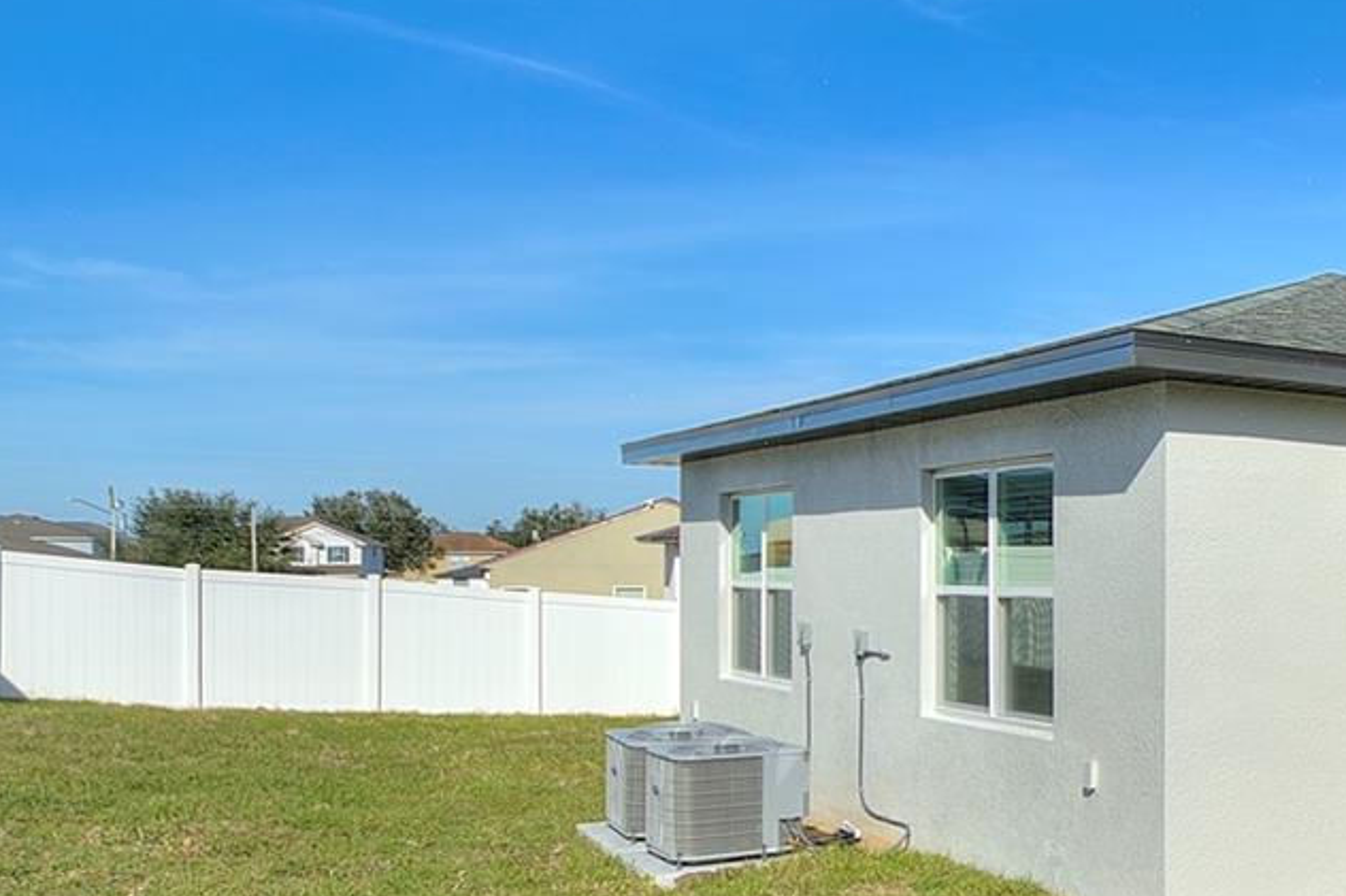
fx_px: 1420
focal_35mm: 38
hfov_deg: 40.1
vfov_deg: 34.9
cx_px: 1512
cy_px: 541
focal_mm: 10
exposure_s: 1/800
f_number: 4.5
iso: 100
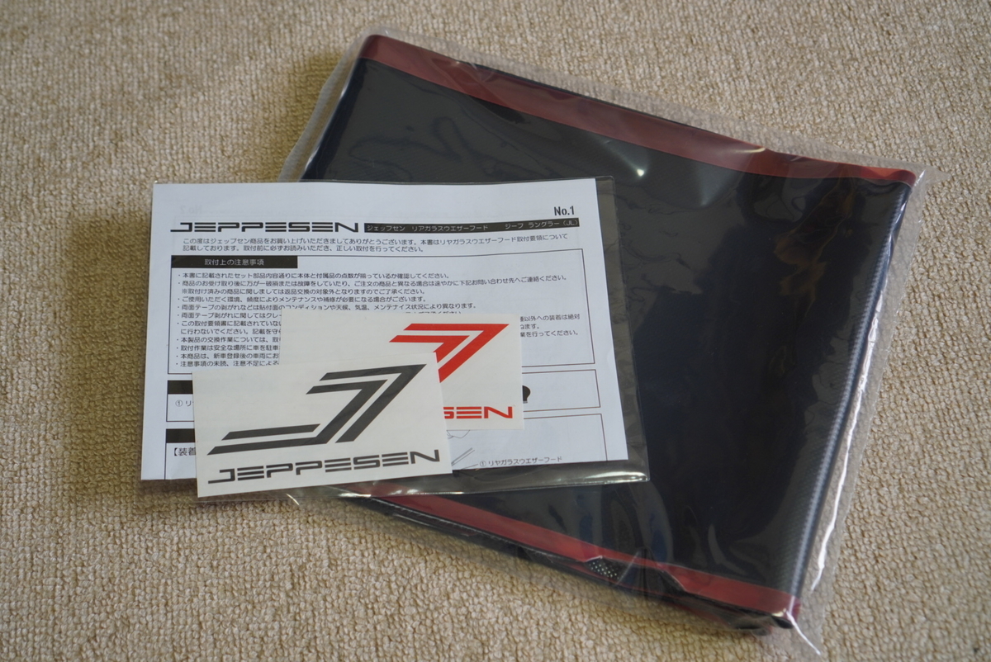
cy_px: 331
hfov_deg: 37.8
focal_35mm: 52
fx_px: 1446
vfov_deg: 25.8
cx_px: 496
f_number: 4.5
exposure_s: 1/50
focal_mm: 35
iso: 320
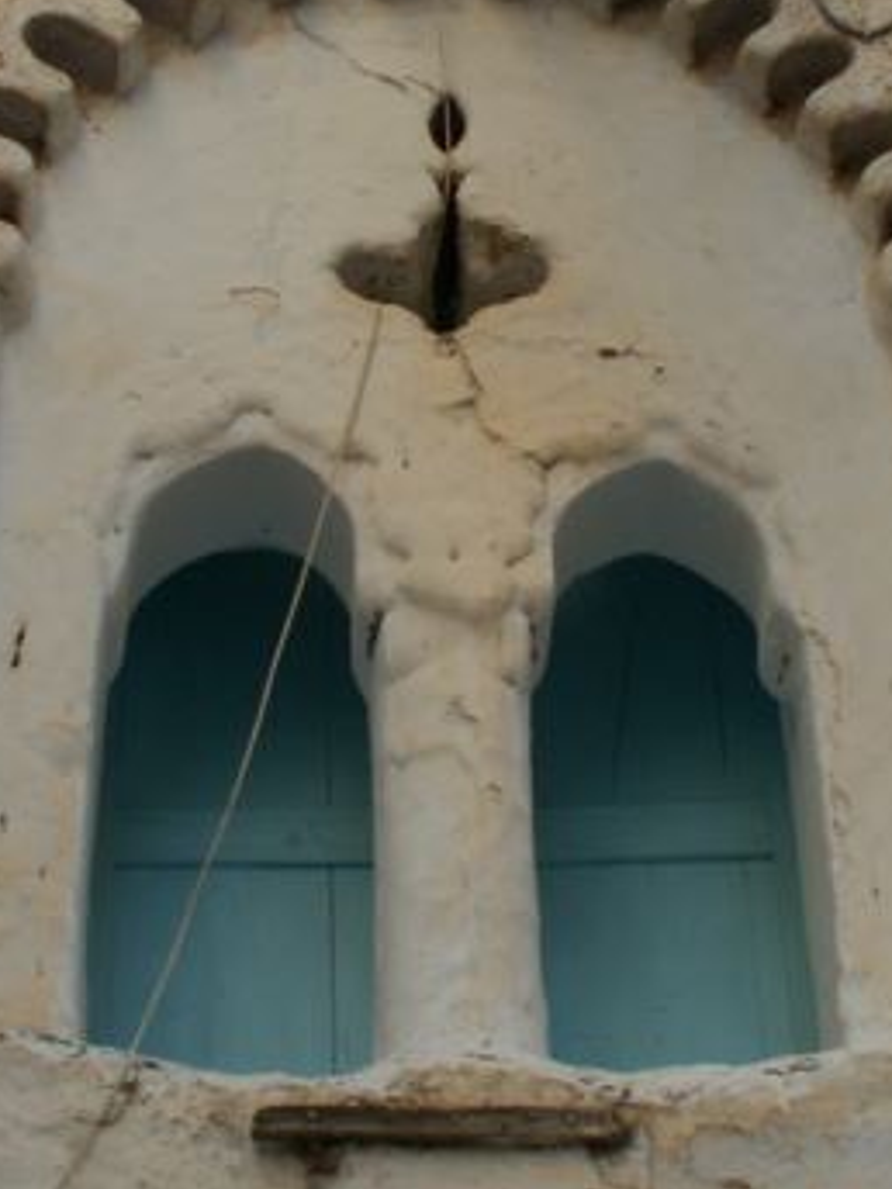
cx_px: 640
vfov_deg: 18.6
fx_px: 3608
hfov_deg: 14.1
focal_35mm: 105
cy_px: 363
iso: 50
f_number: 5
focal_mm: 7.75
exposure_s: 1/80
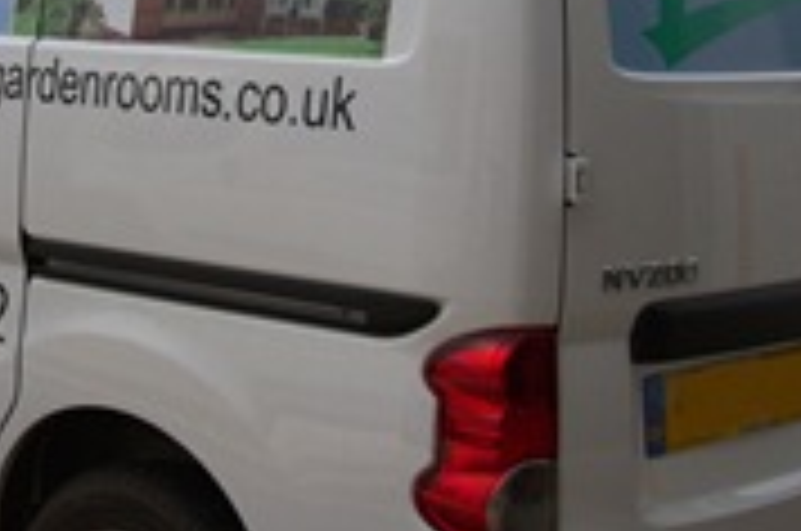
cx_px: 108
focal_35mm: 82
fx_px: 1821
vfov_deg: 16.5
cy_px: 133
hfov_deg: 24.2
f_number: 5.6
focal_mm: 18
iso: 100
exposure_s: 1/125
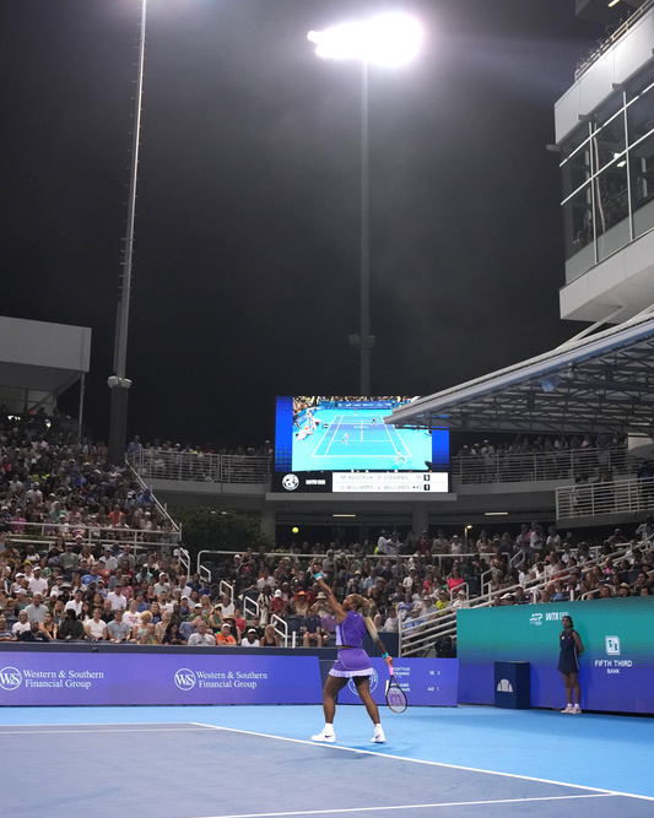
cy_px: 411
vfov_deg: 38.1
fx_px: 1186
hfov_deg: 30.8
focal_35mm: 49
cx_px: 353
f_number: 2.8
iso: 3200
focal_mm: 34
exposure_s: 1/4000
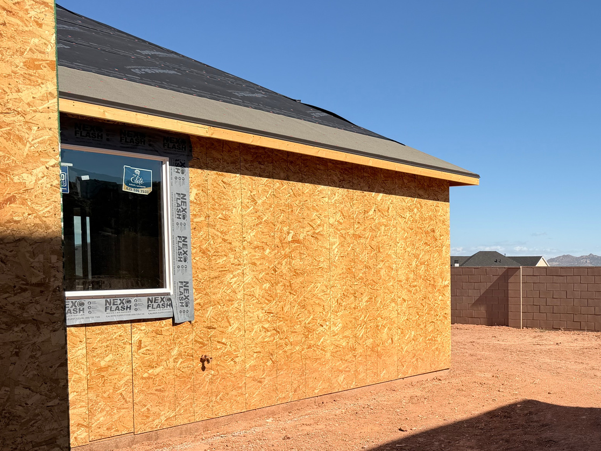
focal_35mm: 44
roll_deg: -0.2
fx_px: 764
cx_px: 517
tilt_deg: -2.8
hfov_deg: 40.4
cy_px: 304
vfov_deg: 32.6
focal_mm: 6.76
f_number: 1.78
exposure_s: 1/6173
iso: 80
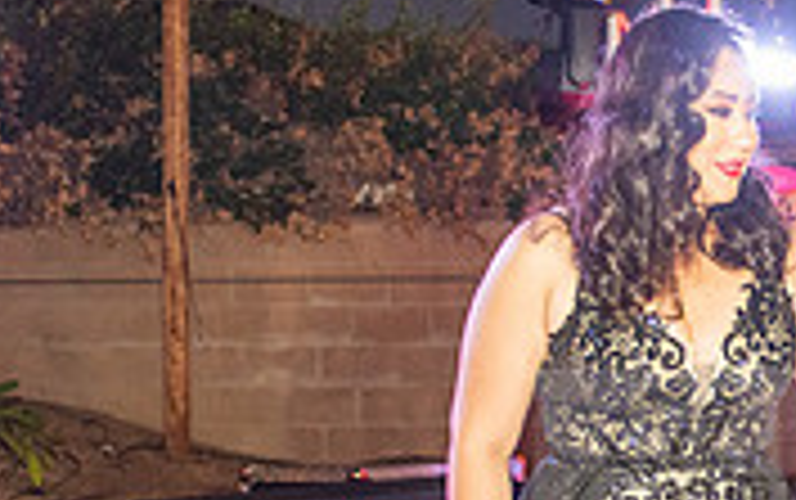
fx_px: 1737
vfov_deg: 16.1
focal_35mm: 80
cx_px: 926
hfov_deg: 23.8
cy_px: 475
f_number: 3.2
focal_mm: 24
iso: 1600
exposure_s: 1/100
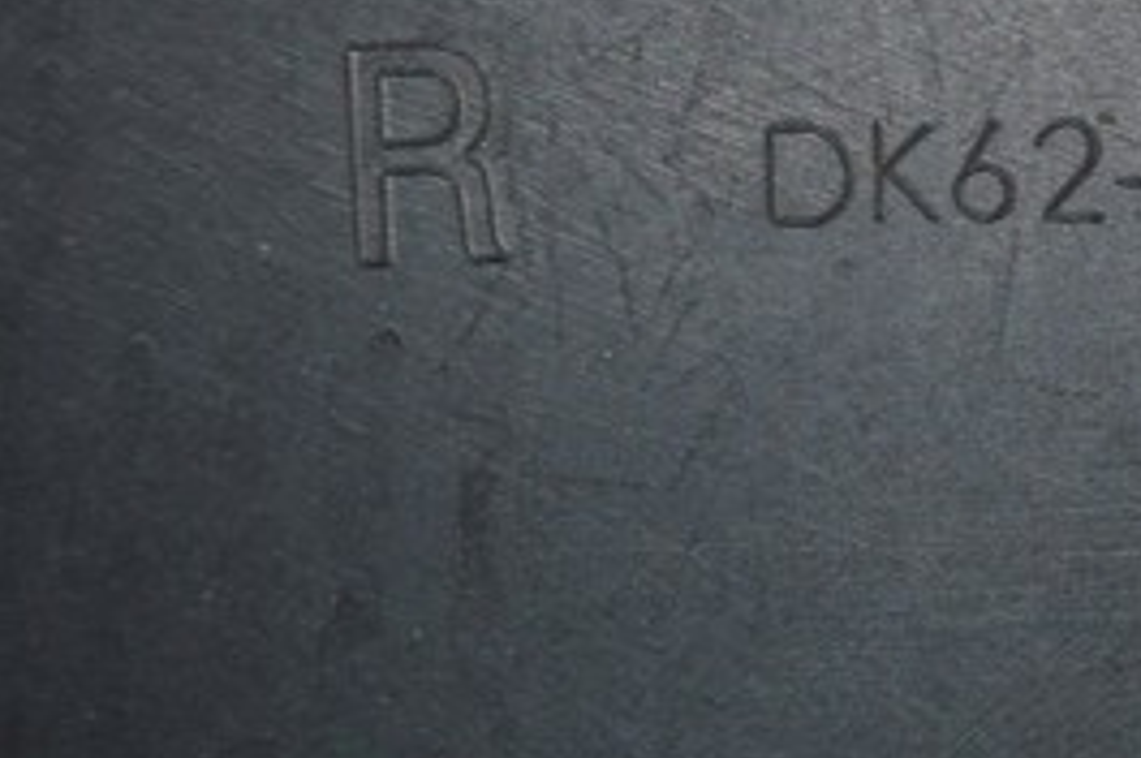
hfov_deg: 10.2
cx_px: 1369
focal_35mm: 199
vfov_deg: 6.9
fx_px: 6306
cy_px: 265
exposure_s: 1/60
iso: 100
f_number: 8
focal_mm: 55
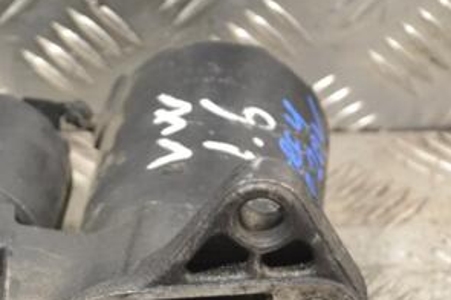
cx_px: 104
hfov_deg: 12.2
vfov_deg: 8.1
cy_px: 297
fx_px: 2103
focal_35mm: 168
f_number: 6.3
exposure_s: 1/160
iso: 3200
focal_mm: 55
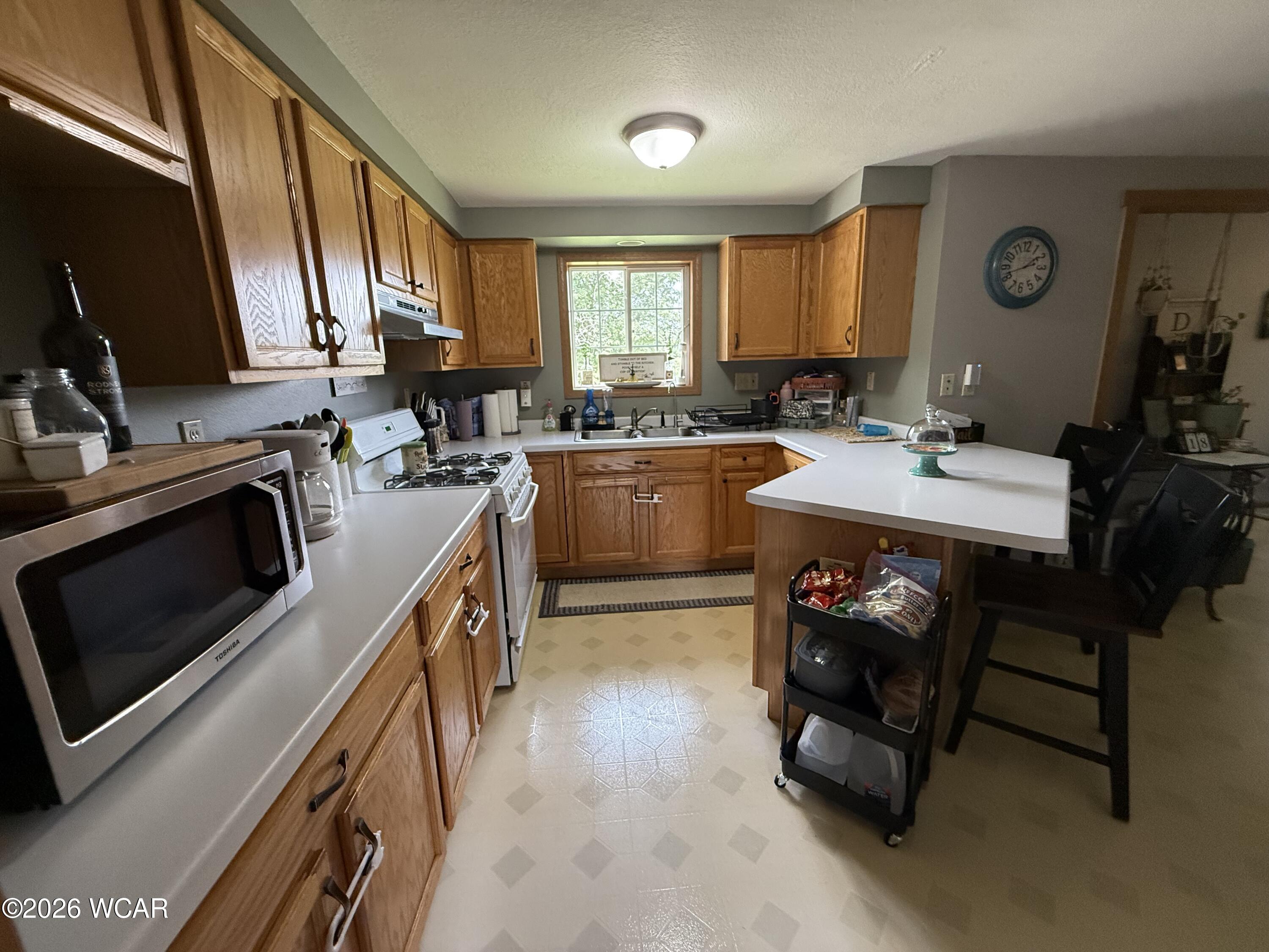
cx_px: 634
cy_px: 476
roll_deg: +2.1
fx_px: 513
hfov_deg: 102.1
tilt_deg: -11.9
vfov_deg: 85.7
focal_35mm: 14
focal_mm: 2.22
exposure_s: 1/120
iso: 500
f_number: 2.2
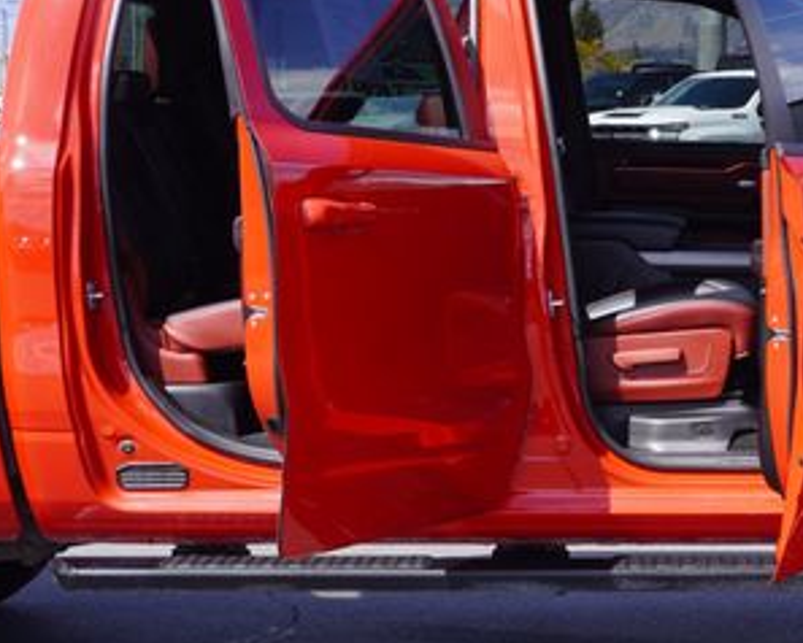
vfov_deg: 16.4
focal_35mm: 94
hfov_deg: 19.8
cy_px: 381
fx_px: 2236
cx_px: 787
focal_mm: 31
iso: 100
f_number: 9
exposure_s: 1/100
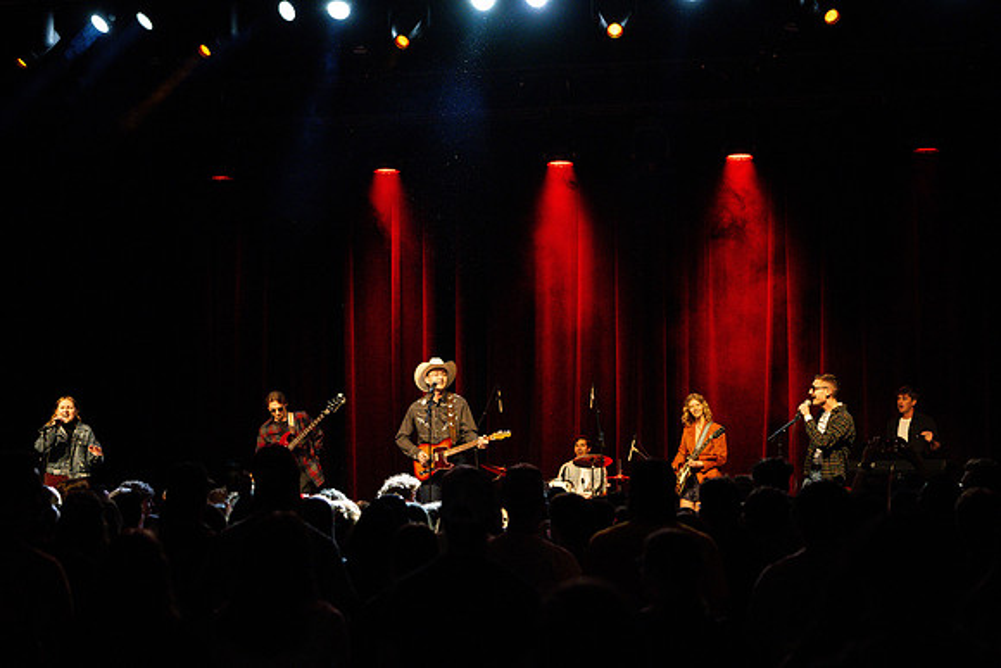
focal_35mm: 74
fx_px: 2060
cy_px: 334
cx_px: 500
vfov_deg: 18.4
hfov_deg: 27.3
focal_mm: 70
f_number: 2.8
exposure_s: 1/500
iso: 6400
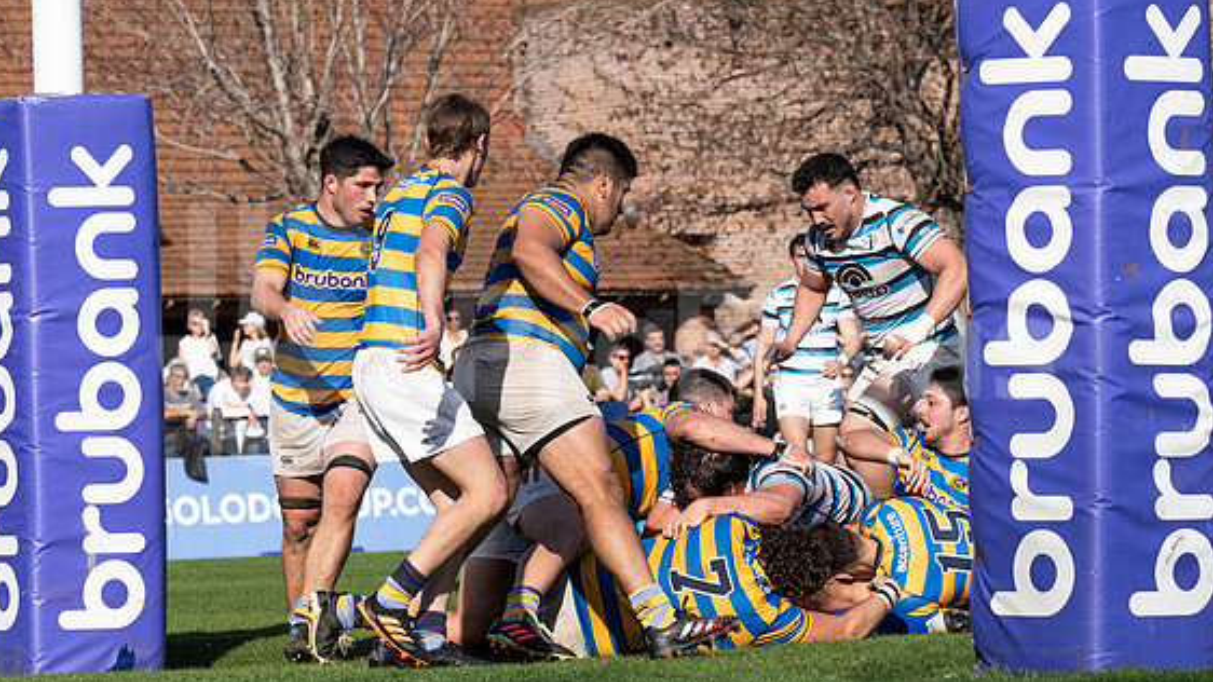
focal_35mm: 210
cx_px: 582
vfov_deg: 5.8
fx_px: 6754
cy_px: 488
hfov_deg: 10.3
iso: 100
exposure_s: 1/800
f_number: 5.6
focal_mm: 114
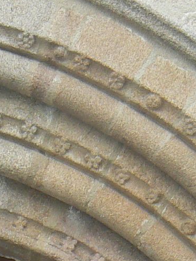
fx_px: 1790
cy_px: 507
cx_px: -28
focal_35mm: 237
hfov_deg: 6.2
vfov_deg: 8.0
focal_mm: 7
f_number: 5.6
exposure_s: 1/125
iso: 80
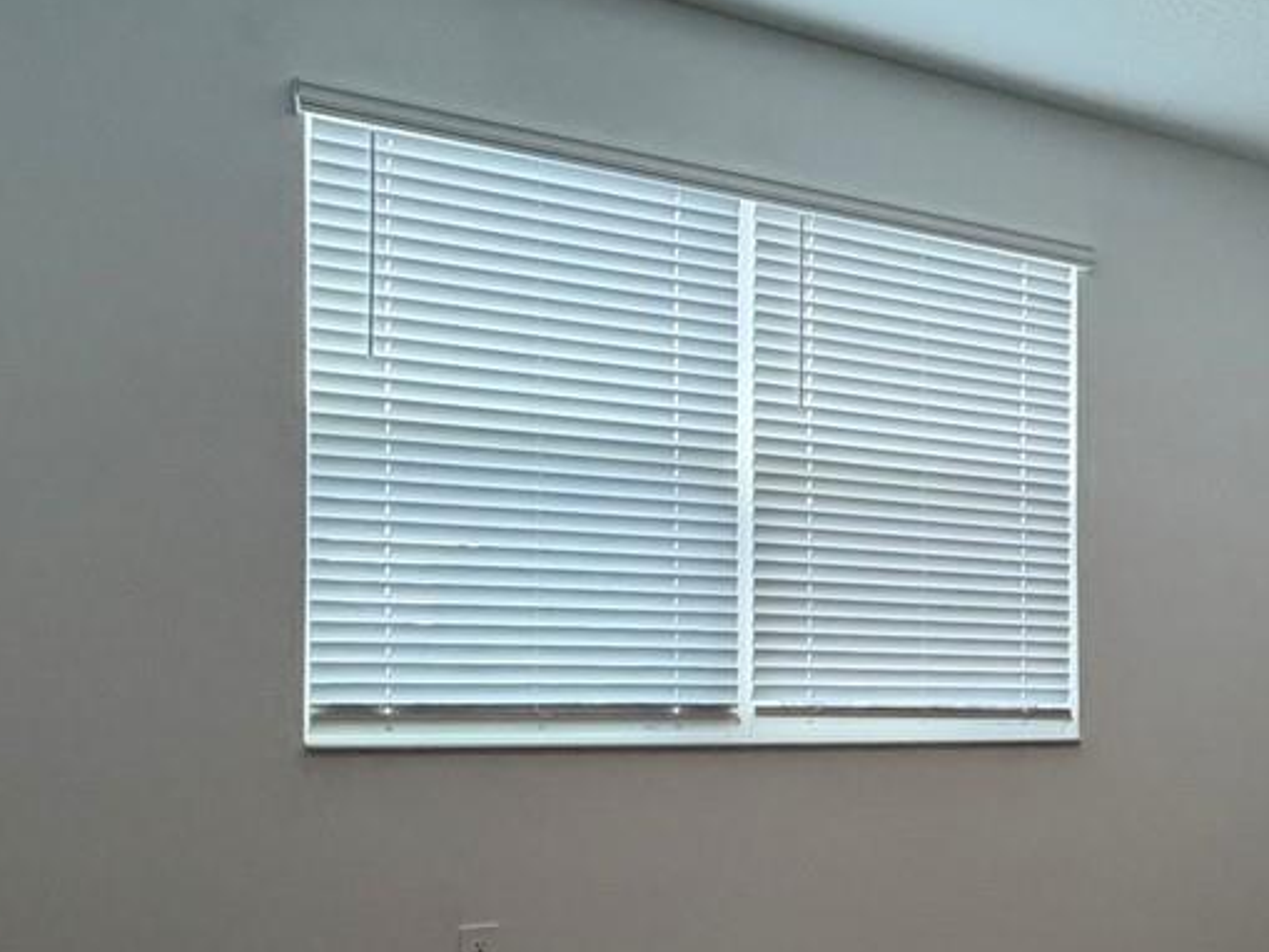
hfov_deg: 37.5
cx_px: 1316
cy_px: 718
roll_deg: +0.2
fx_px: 1613
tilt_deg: +0.8
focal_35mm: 44
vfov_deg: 32.3
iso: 200
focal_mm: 2.22
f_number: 2.2
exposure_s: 1/120
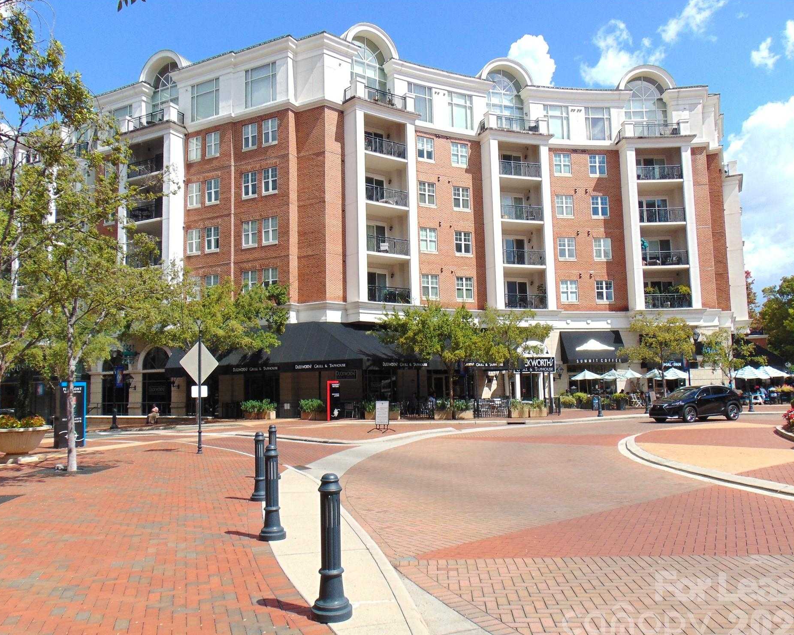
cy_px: 326
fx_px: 635
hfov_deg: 64.0
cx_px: 381
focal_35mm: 27
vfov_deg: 53.2
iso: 80
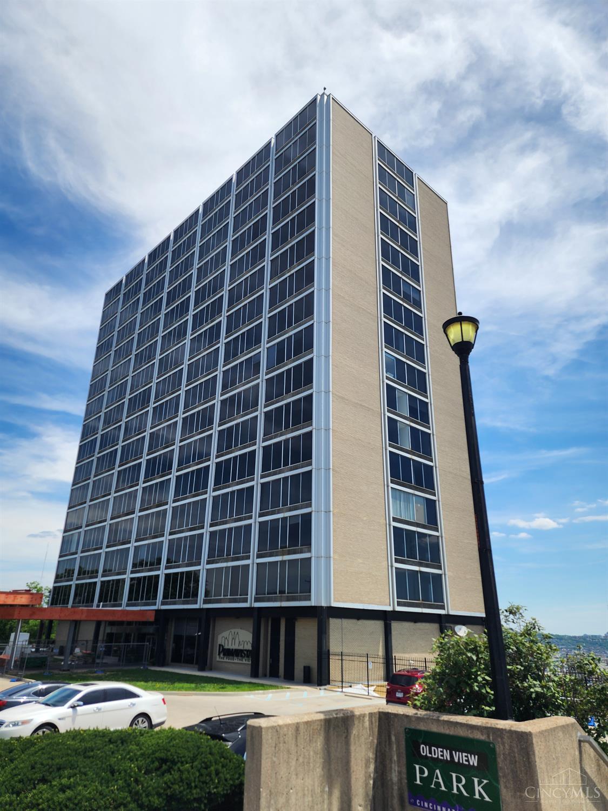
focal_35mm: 23
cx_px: 304
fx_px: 539
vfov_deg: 73.9
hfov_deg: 58.9
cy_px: 406
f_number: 1.8
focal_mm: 6.4
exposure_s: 1/1157
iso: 12
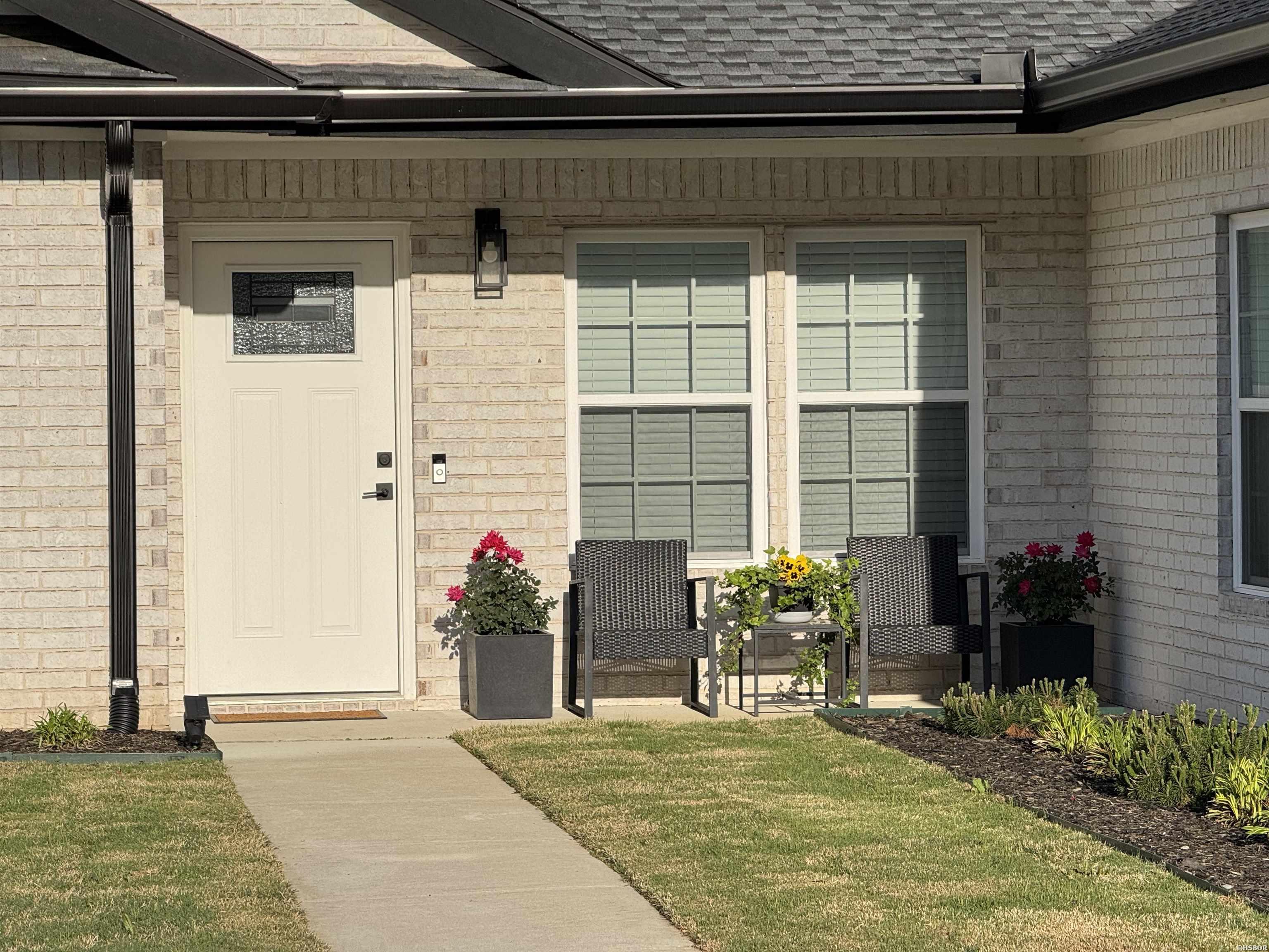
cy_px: 476
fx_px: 4399
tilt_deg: -1.8
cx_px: 634
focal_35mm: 120
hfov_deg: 16.4
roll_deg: +0.2
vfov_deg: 12.3
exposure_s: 1/1546
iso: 50
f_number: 2.8
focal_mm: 15.66
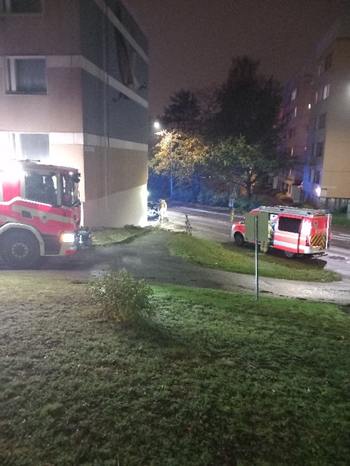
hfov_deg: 51.4
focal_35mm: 27
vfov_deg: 65.3
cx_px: 175
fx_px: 364
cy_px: 233
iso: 1600
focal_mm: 4
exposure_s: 1/10
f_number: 1.8
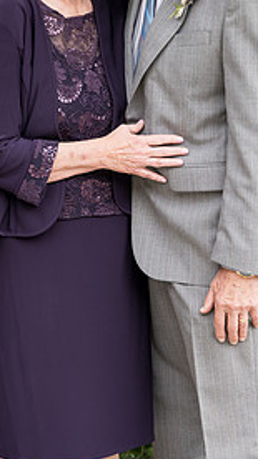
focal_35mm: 106
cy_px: 108
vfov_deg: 20.0
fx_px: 1291
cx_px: 136
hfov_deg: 11.4
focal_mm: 62
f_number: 5
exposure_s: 1/500
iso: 400
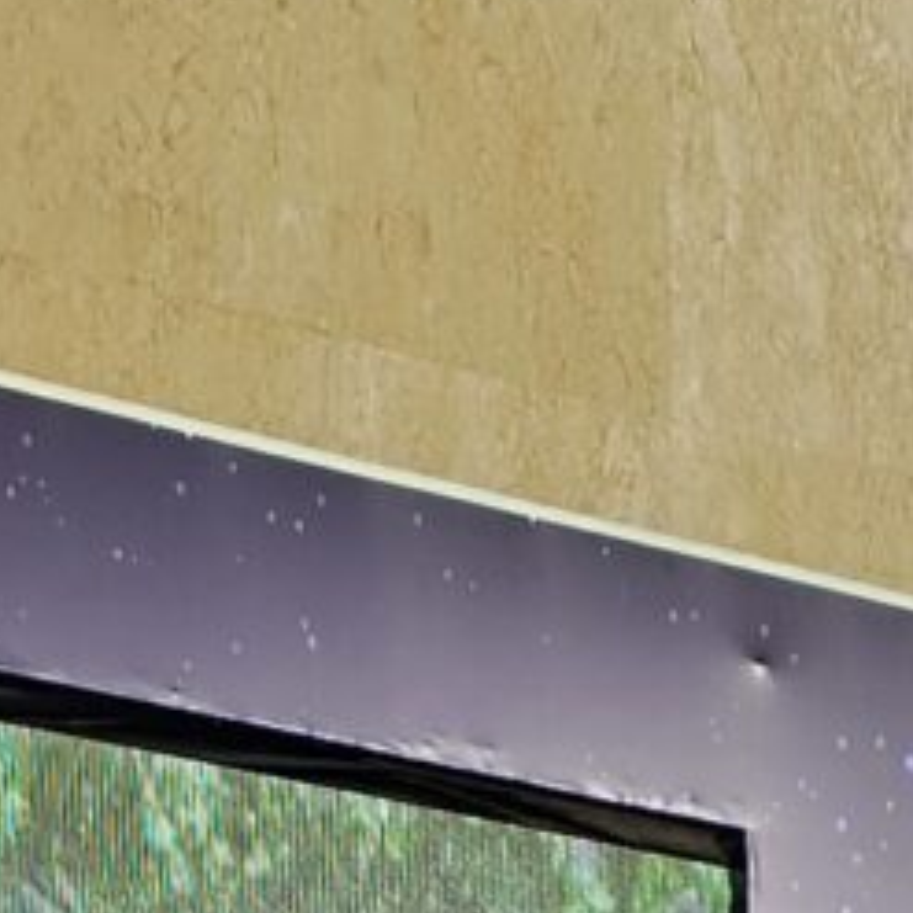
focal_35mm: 211
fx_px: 6296
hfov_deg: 8.3
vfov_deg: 7.2
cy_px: 2902
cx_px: 148
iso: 100
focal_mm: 6.3
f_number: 1.7
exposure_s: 1/60
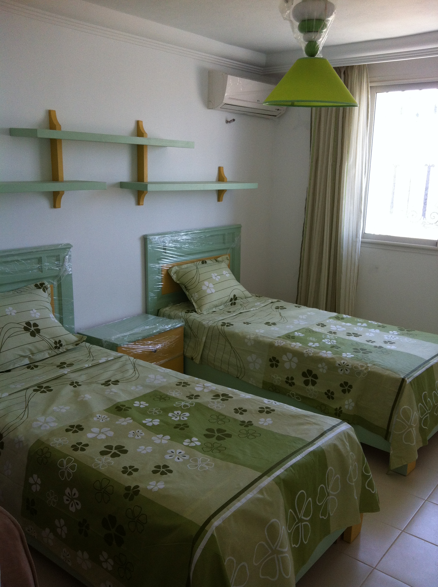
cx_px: 219
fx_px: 592
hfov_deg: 40.6
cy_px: 294
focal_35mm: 35
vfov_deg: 52.7
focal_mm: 3.85
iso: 100
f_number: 2.8
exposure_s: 1/60
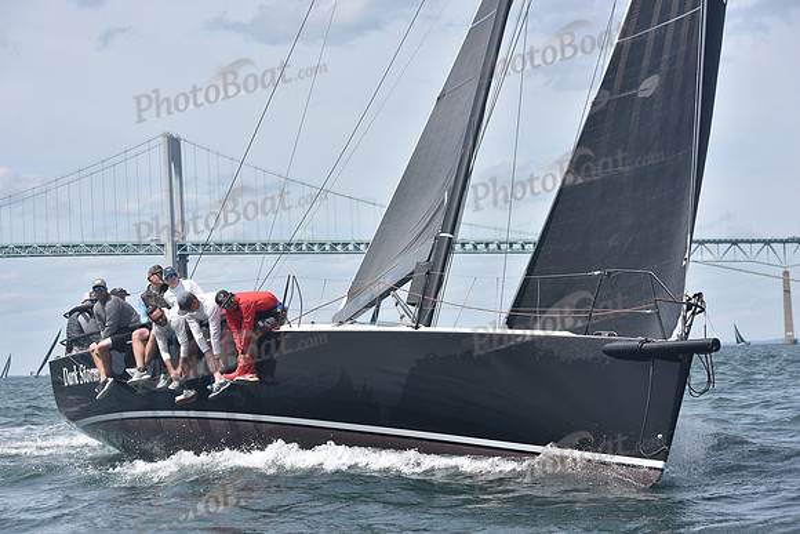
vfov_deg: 14.0
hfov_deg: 20.8
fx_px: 2178
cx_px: 400
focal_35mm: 98
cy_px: 267
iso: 320
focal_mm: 98
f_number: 7.1
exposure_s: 1/800
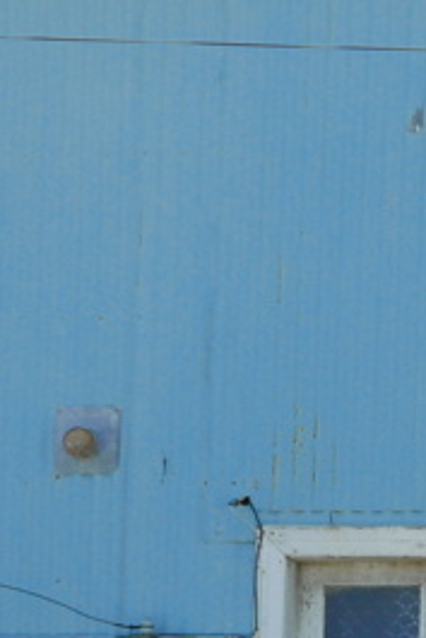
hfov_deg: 5.7
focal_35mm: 226
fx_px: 4006
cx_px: 1298
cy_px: 732
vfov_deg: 9.0
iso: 200
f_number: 5.6
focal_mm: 22.7
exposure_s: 1/400
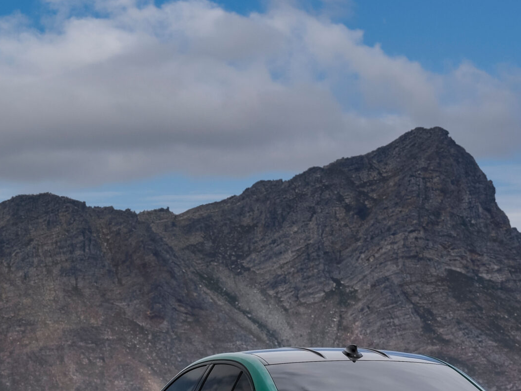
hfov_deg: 8.3
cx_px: 60
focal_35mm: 237
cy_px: 367
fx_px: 3567
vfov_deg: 6.3
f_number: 10
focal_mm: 102
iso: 140
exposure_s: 1/125
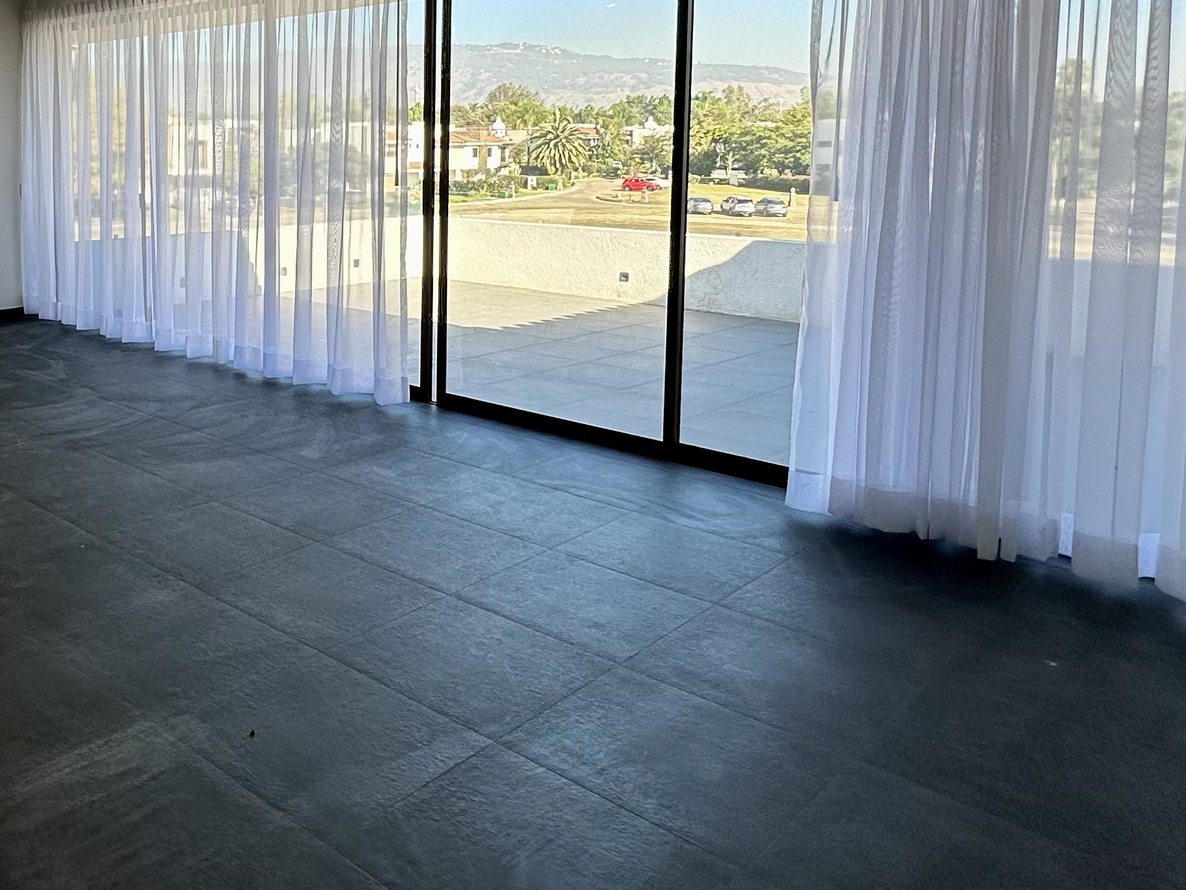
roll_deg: +0.4
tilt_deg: -4.4
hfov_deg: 53.8
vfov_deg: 44.0
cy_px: 228
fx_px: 1062
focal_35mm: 31
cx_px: 211
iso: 40
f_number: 2.2
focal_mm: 2.22
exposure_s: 1/401
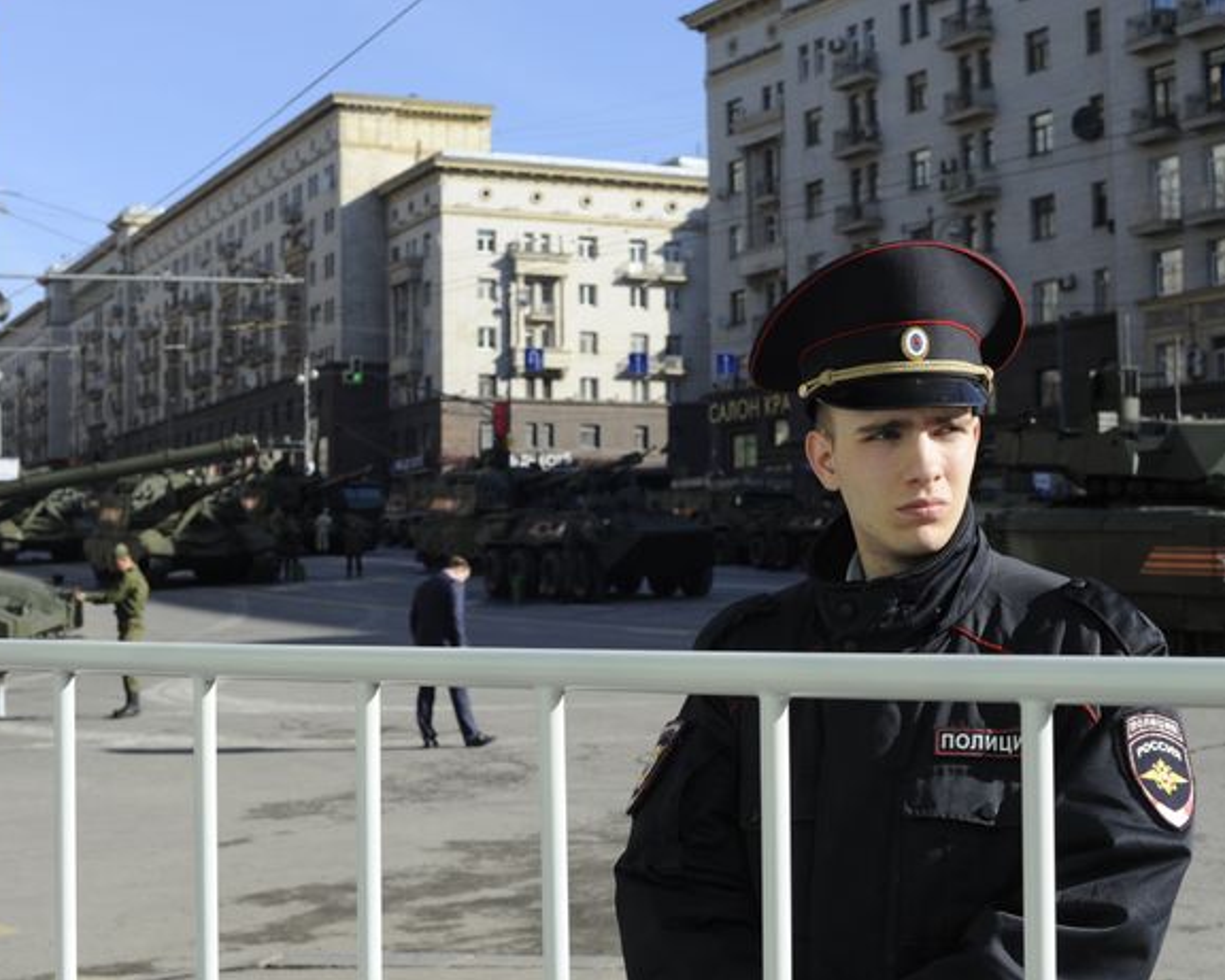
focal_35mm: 57
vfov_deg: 26.7
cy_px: 493
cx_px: 555
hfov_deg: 33.0
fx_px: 2067
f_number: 10
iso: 640
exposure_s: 1/800
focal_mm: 50
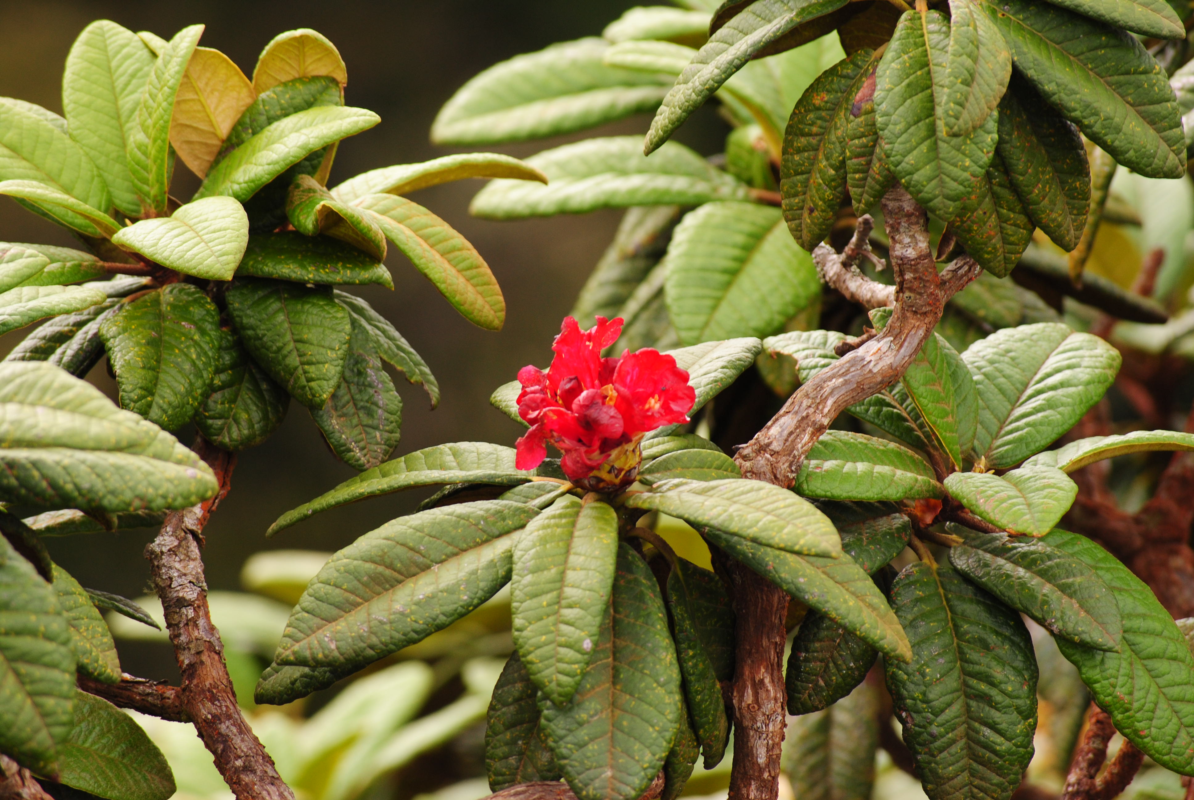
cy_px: 400
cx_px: 597
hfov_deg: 6.9
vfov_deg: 4.6
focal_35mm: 300
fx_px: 9962
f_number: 8
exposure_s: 1/125
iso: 200
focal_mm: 200
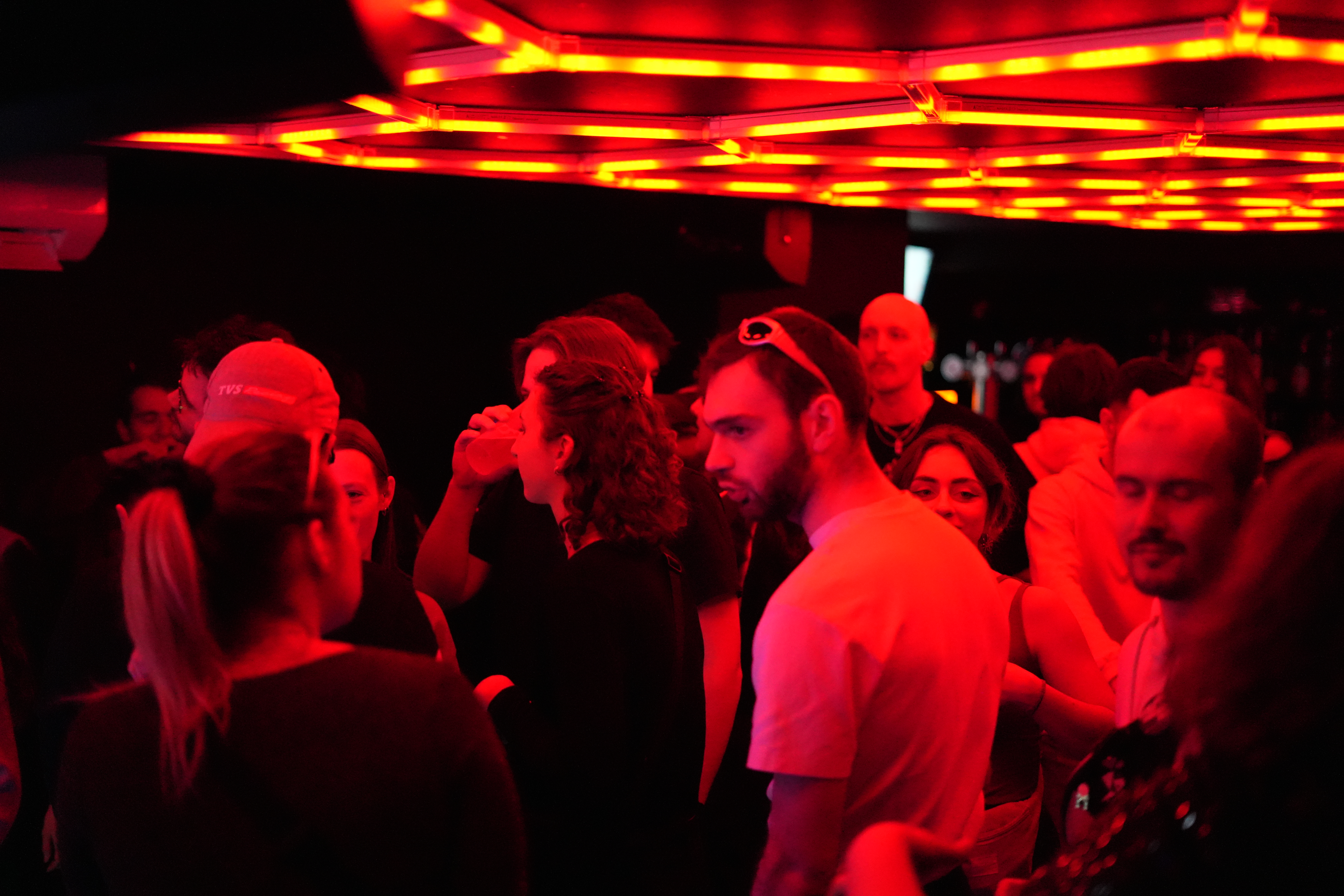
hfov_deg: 39.6
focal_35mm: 50
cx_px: 672
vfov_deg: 27.0
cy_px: 448
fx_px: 1867
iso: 12800
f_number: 1.8
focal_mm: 50
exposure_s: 1/400
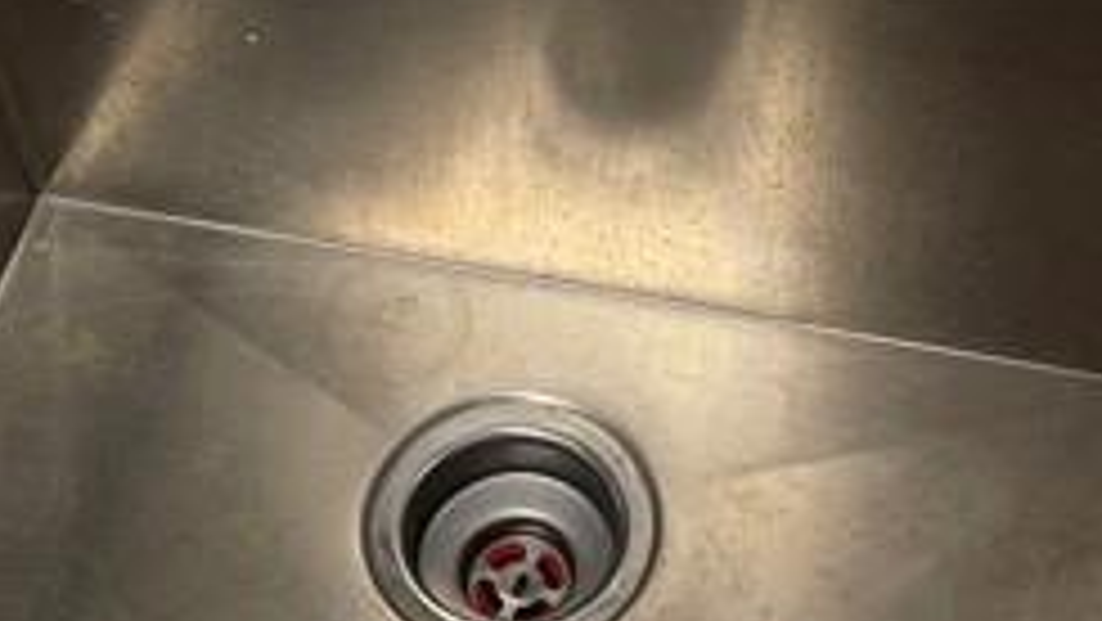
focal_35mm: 74
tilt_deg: -50.3
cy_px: 117
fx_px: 2163
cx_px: 454
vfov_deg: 16.2
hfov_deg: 28.5
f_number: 1.6
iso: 100
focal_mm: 5.1
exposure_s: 1/60
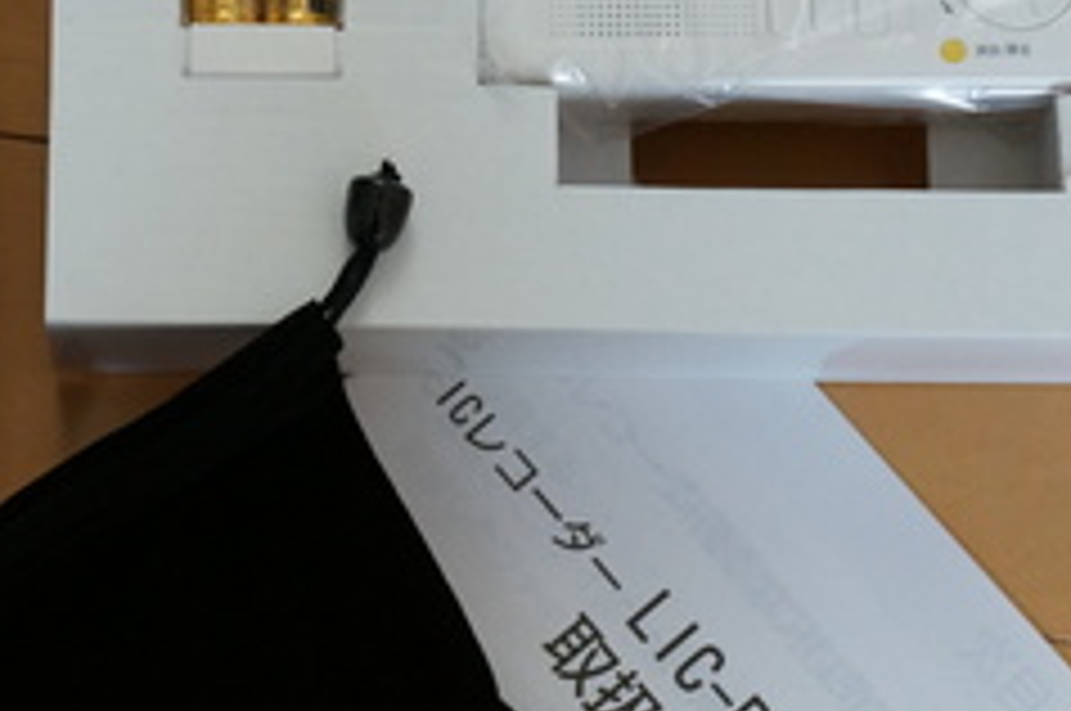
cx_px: 198
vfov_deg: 12.9
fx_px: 3149
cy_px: 317
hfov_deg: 19.1
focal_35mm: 106
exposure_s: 1/60
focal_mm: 28
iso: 1250
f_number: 4.5
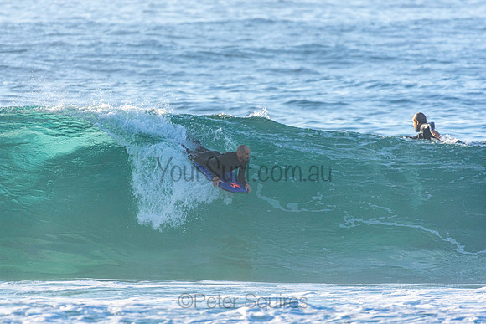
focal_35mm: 750
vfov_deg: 1.8
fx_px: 10127
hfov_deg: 2.7
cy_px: 162
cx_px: 243
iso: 320
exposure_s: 1/1250
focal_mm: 500
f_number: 5.6
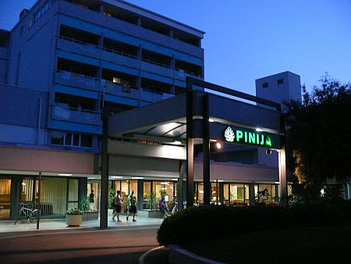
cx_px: 176
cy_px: 132
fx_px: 355
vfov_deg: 40.7
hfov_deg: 52.6
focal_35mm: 35
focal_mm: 7.4
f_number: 2.8
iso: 800
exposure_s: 1/15
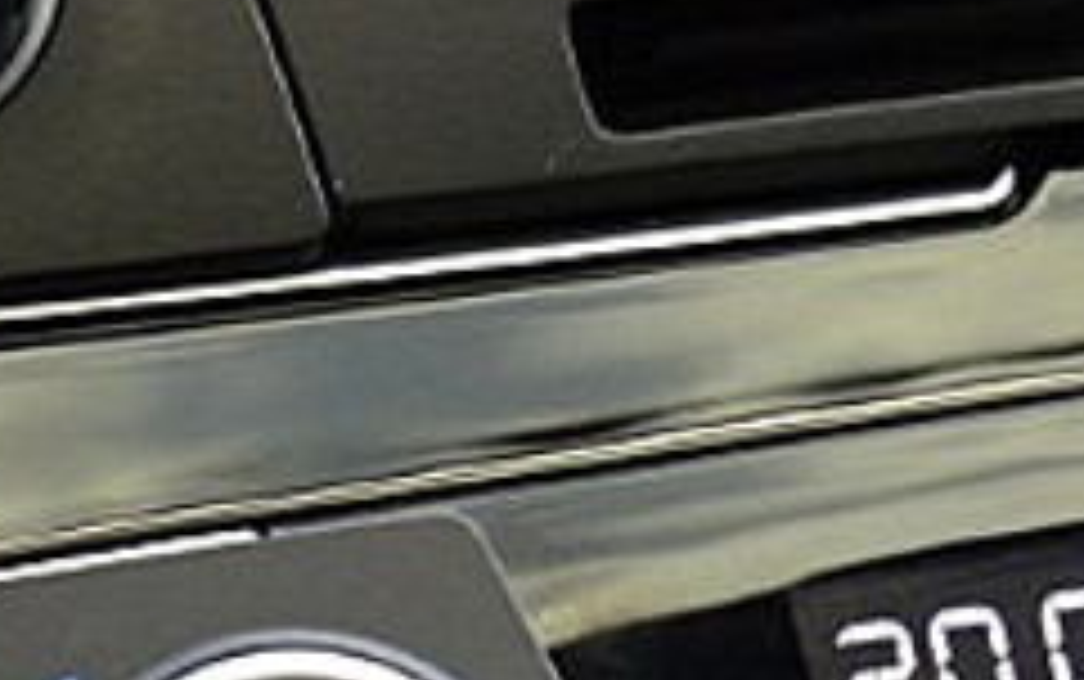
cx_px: 1066
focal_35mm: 213
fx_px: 6297
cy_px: 473
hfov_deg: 9.8
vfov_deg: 6.2
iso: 800
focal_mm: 24
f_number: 5.6
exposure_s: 1/60
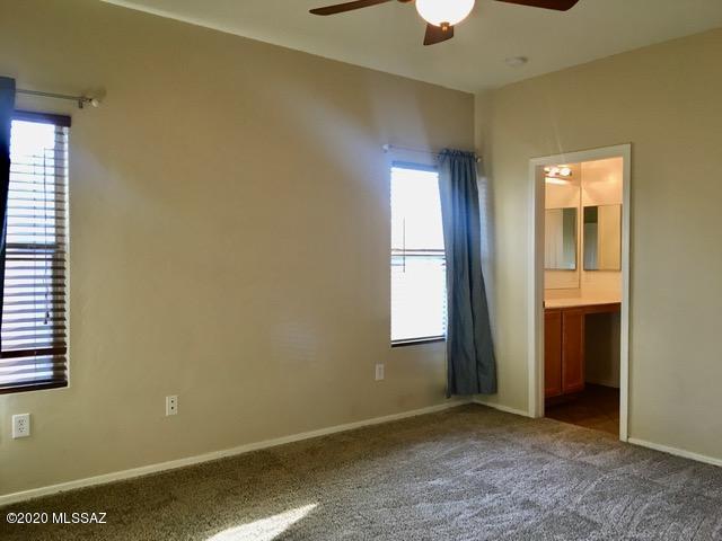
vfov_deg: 48.2
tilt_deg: -1.0
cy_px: 270
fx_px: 605
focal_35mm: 29
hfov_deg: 61.7
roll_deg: -0.3
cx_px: 361
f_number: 2.2
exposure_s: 1/30
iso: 40
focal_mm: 4.15
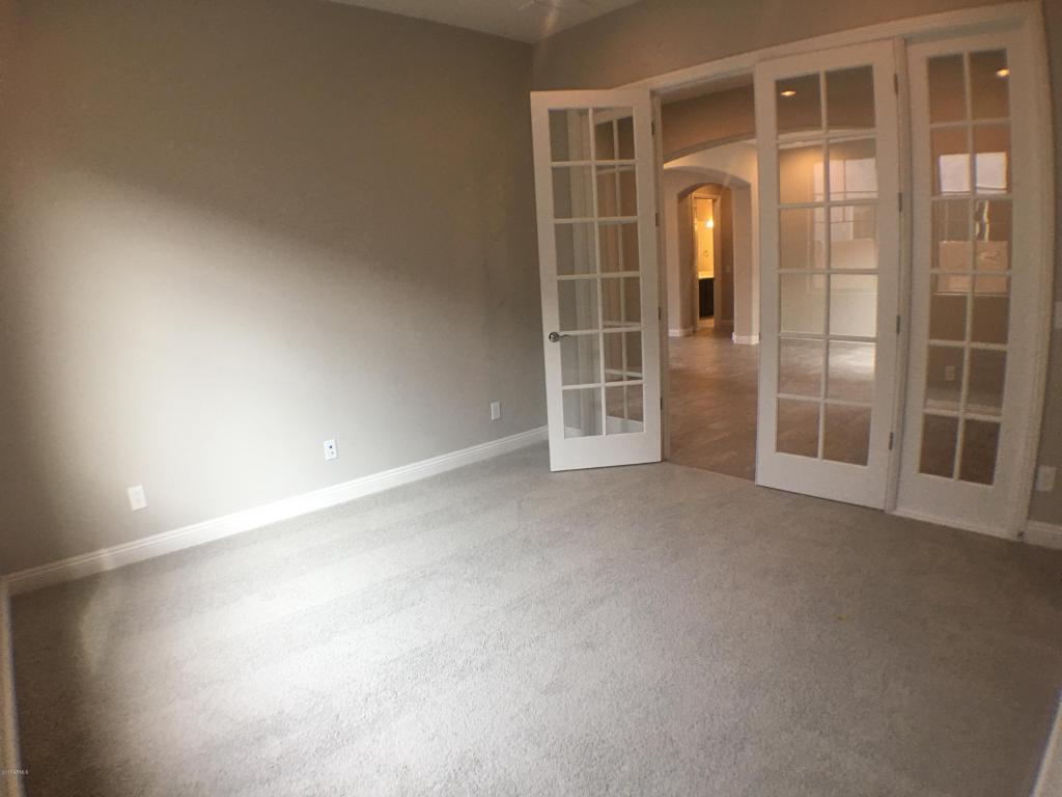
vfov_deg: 48.2
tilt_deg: -11.1
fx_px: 890
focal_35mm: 29
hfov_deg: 61.7
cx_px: 531
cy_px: 398
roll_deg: +3.2
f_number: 2.2
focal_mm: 4.15
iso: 40
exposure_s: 1/30
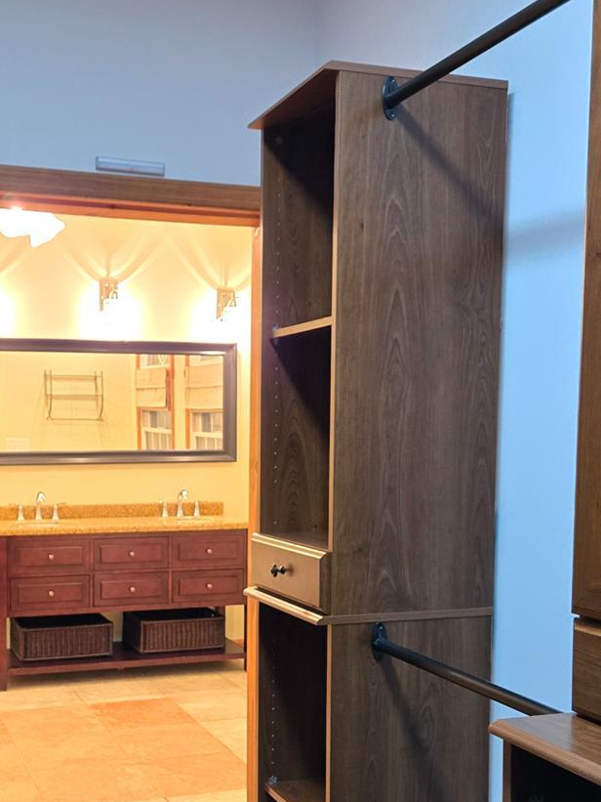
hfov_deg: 33.9
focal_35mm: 42
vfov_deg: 44.4
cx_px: 182
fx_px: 972
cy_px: 508
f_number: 1.8
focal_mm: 5.4
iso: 500
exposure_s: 1/60
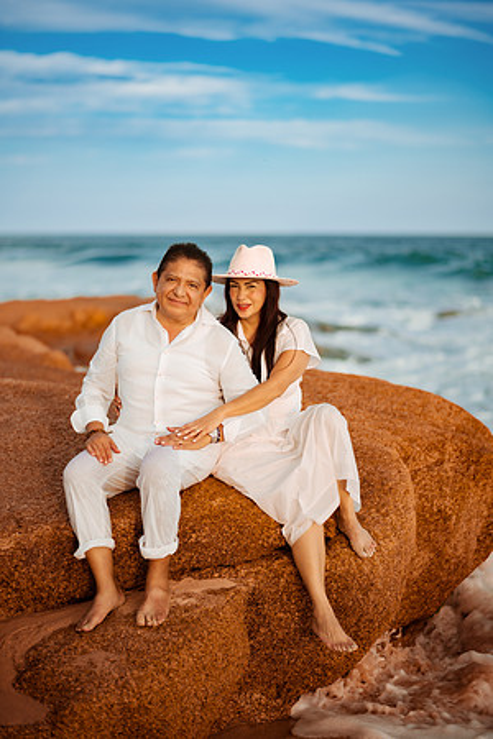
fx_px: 1191
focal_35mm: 58
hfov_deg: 23.4
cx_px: 246
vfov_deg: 34.5
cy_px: 370
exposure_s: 1/2500
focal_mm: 58
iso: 80
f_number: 1.4
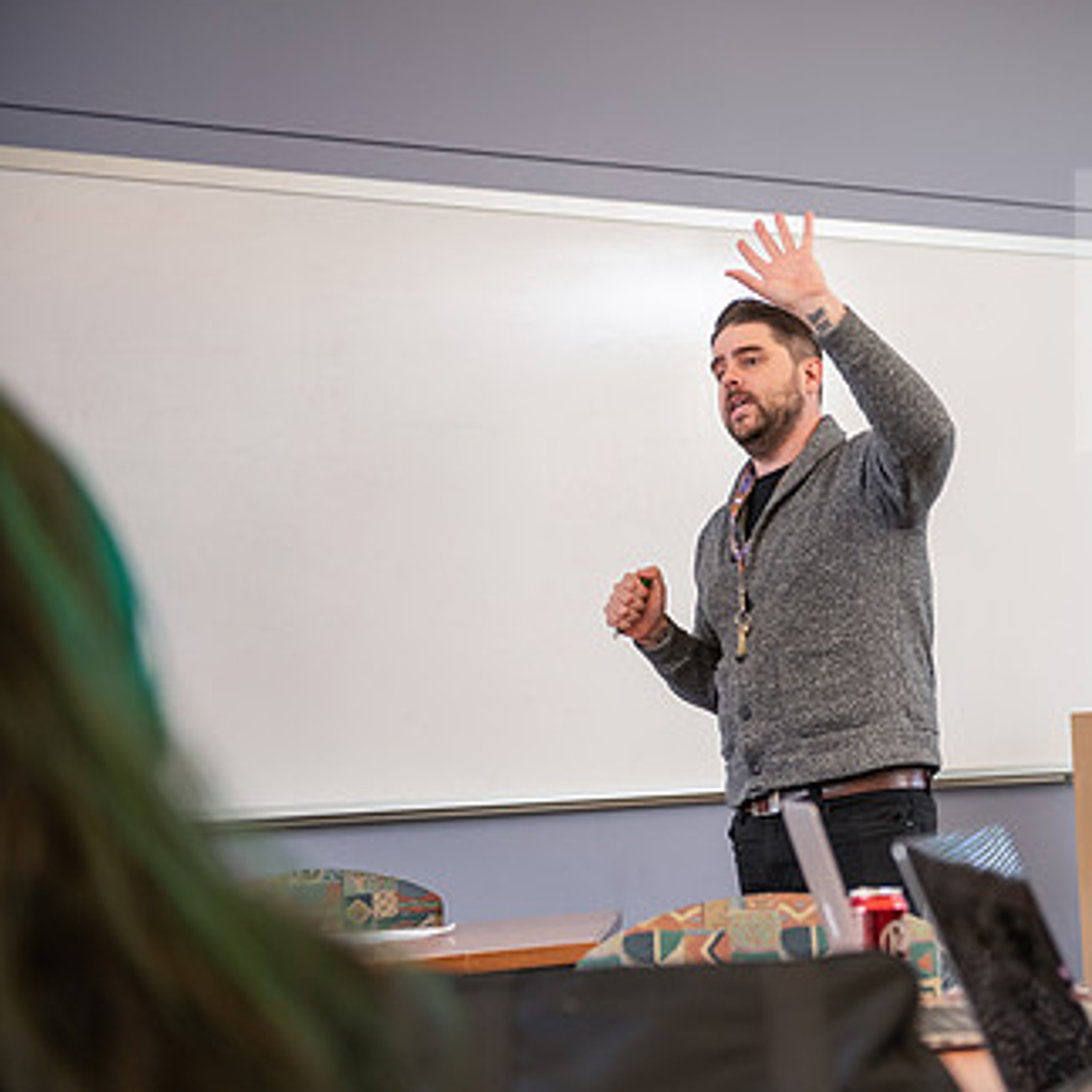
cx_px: 974
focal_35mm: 73
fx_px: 2605
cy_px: 578
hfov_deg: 23.1
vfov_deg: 23.7
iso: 640
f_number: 2.8
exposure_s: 1/200
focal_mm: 48
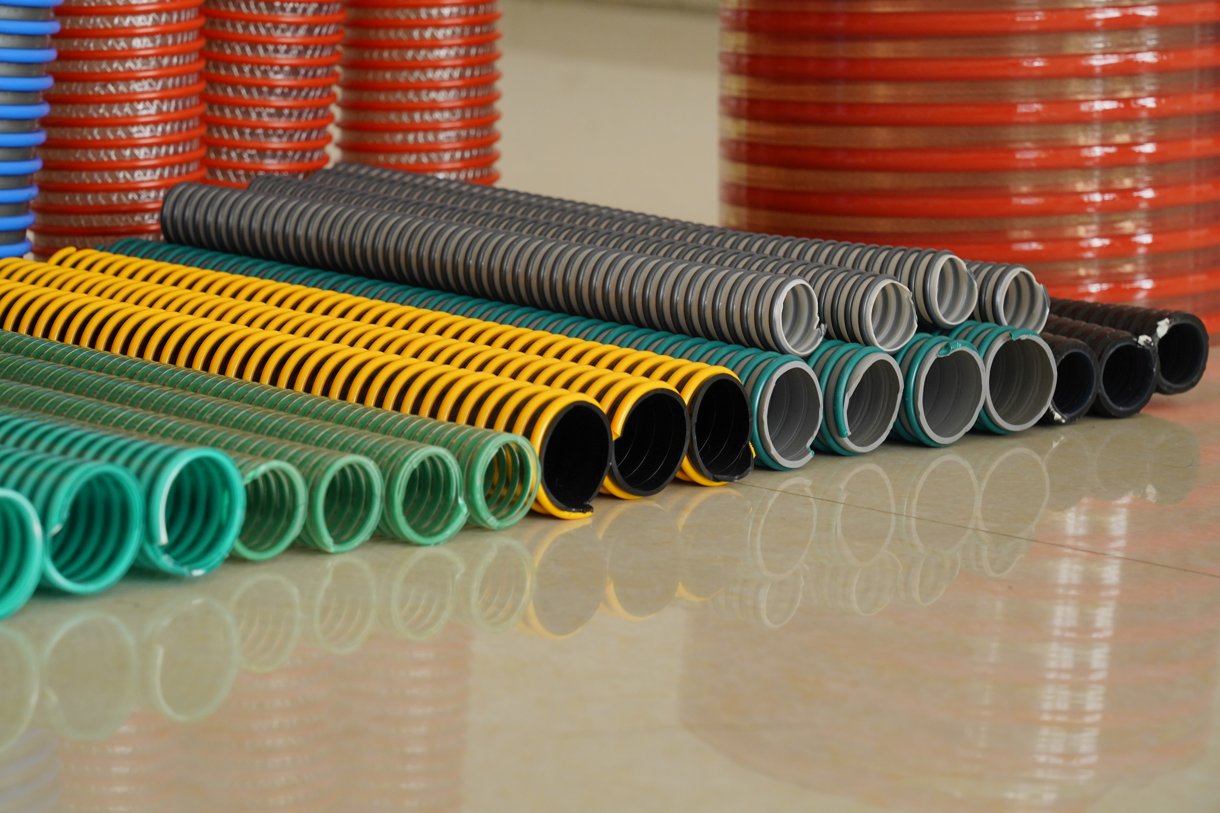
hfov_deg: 19.5
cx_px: 610
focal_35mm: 105
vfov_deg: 13.0
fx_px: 3558
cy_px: 406
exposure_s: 1/100
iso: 1250
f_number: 7.1
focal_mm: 105
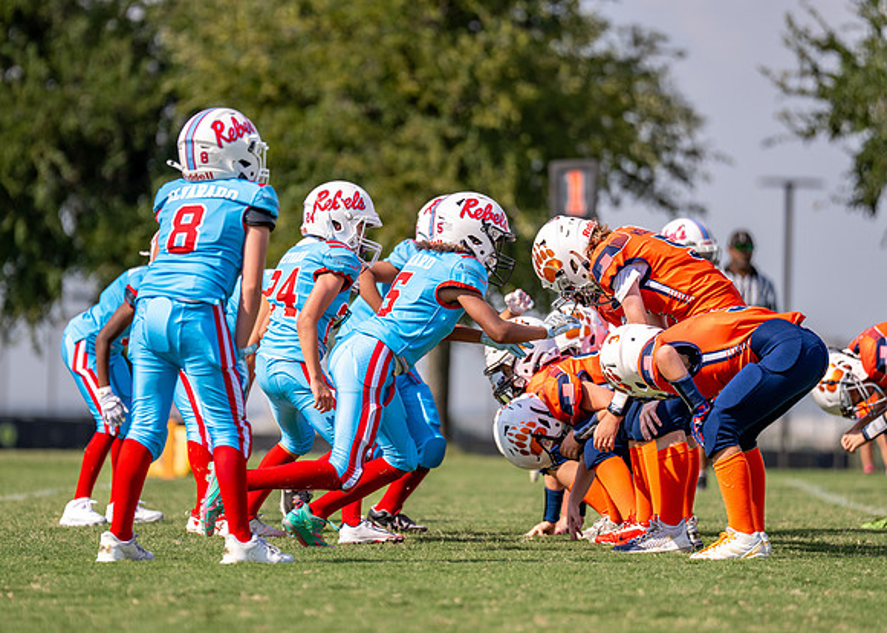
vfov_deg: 5.3
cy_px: 276
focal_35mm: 269
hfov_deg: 7.5
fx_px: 6780
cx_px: 394
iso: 125
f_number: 2.8
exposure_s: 1/3200
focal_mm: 200
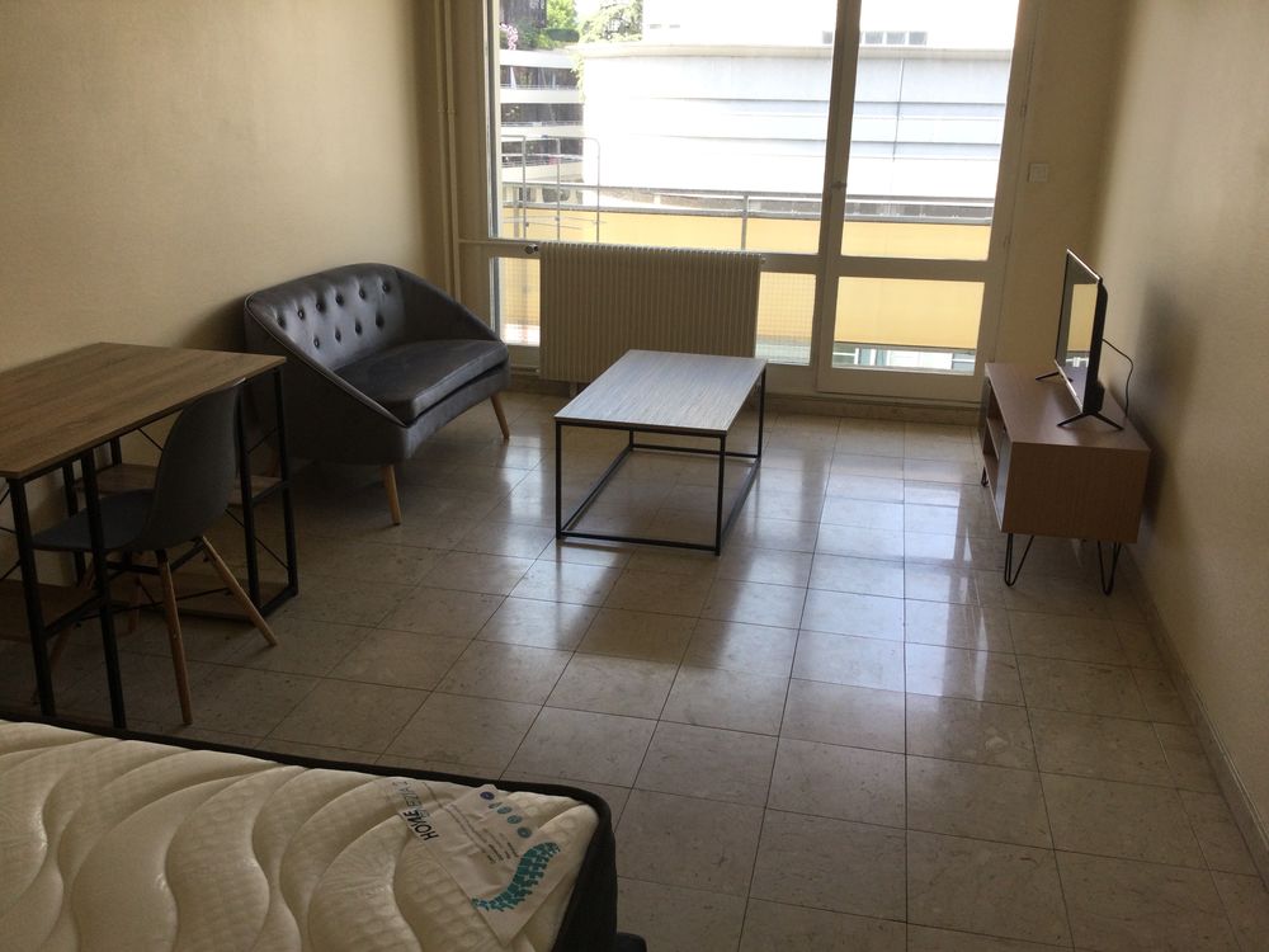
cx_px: 634
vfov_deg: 45.4
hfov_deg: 58.4
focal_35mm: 31
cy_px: 476
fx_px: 1136
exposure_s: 1/100
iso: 25
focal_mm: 3.3
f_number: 2.4
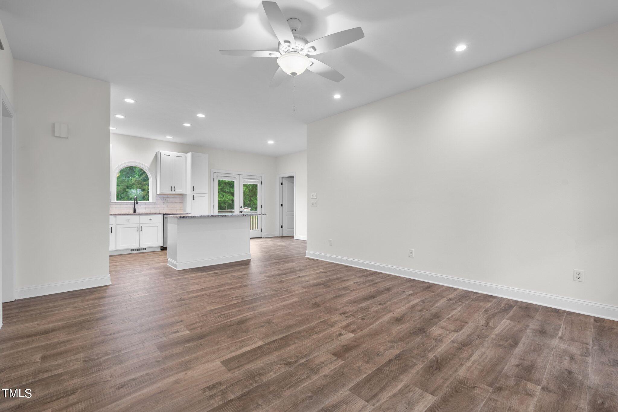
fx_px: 275
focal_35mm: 16
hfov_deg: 96.7
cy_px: 206
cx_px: 309
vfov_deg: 73.8
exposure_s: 1/50
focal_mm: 16
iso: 320
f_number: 8
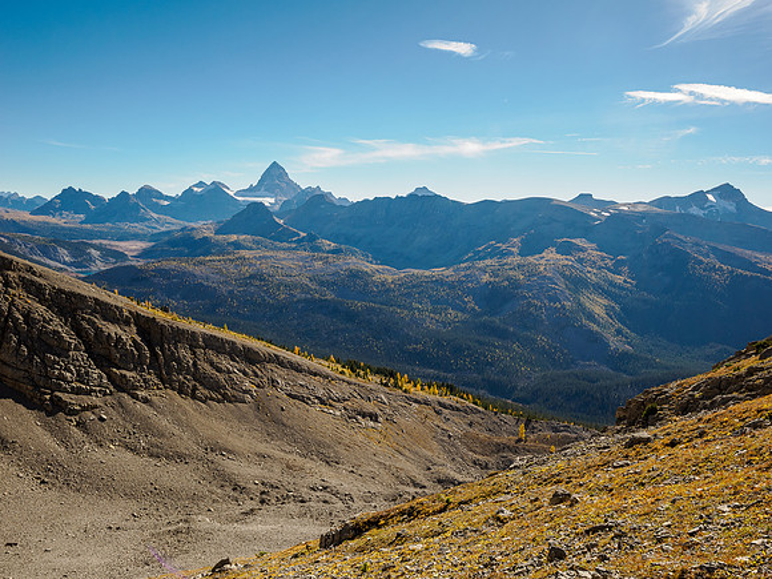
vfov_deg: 49.7
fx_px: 624
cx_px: 386
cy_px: 290
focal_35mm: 28
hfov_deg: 63.4
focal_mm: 14
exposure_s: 1/200
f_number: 8
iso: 200
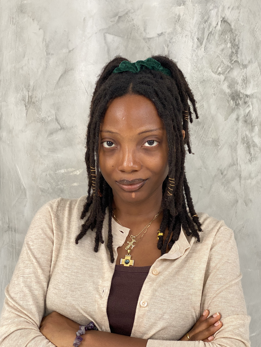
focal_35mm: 53
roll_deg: -0.8
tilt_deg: -1.9
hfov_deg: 27.5
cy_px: 174
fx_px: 533
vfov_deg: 36.2
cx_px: 129
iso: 50
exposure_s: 1/100
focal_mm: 6
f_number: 2
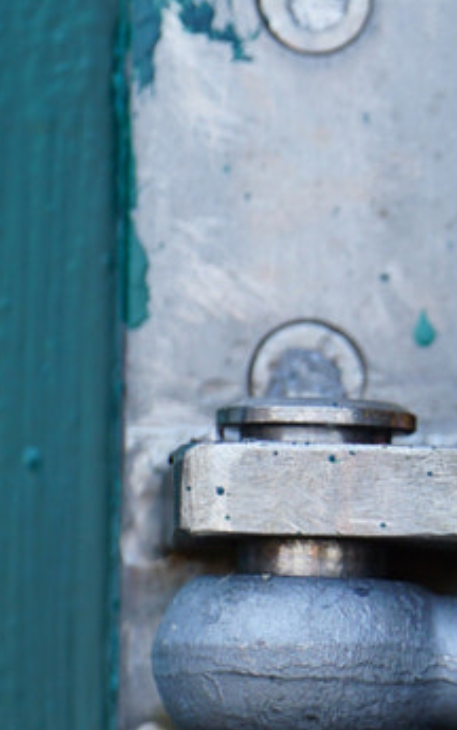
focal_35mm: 638
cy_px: 789
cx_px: 797
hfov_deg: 2.1
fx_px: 12698
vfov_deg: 3.3
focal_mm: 135
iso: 100
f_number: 4
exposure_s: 1/160
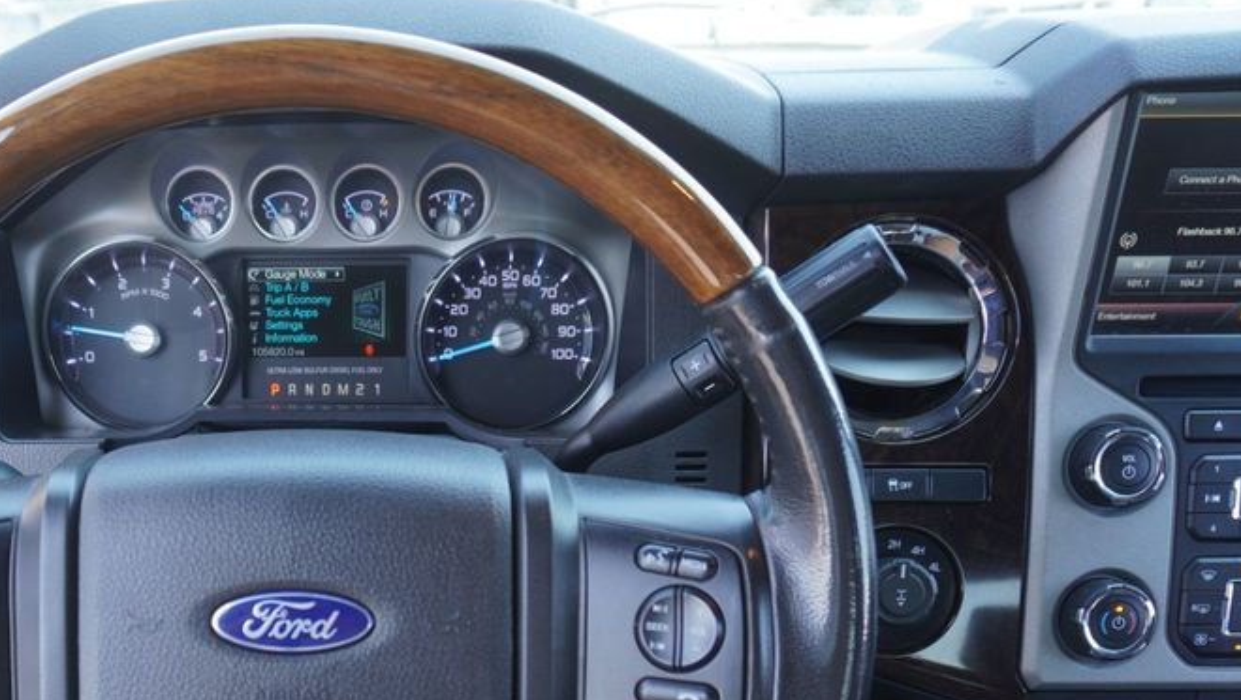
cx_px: 293
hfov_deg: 49.3
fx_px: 1284
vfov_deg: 29.5
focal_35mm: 39
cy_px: 600
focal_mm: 16
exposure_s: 1/60
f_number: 4
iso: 160
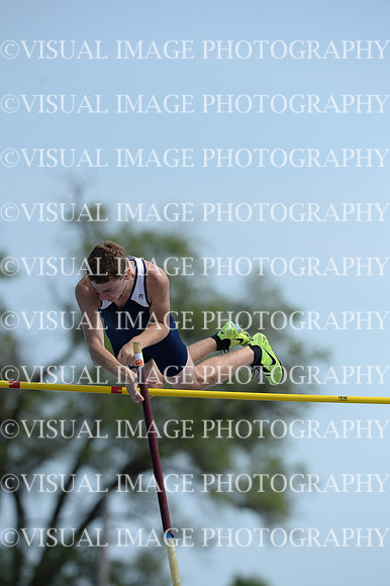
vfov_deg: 5.2
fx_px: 6507
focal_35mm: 400
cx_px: 195
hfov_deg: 3.4
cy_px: 293
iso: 320
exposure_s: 1/2000
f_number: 6.3
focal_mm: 400
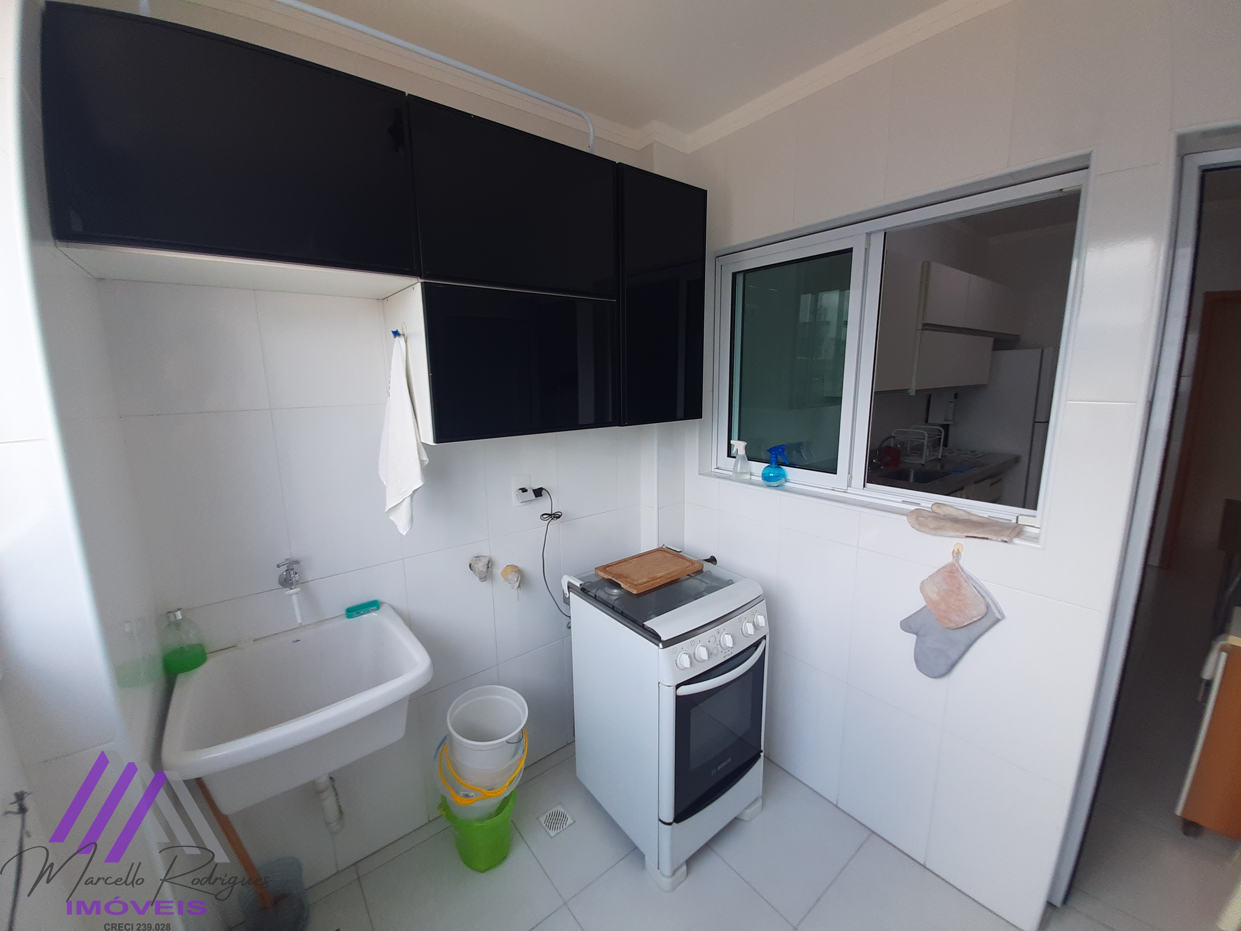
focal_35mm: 13
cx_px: 620
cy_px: 466
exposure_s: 1/120
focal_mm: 1.42
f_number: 2.2
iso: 40
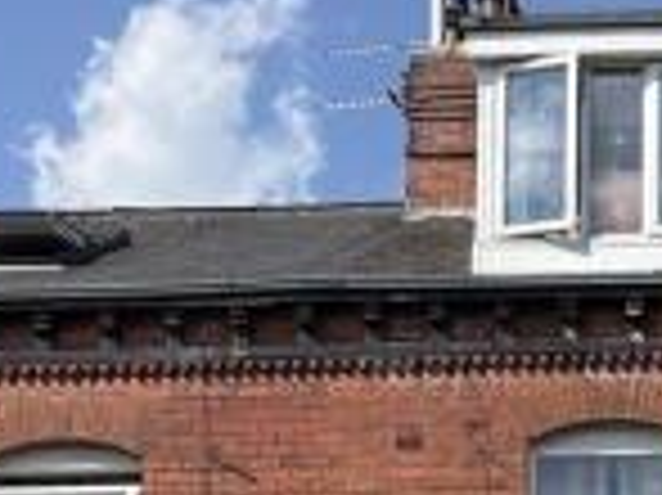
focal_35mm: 103
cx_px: 813
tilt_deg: +8.2
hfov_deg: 18.1
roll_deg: +0.3
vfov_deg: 13.3
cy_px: 803
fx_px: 1968
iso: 50
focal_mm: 5.96
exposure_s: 1/2985
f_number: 1.6
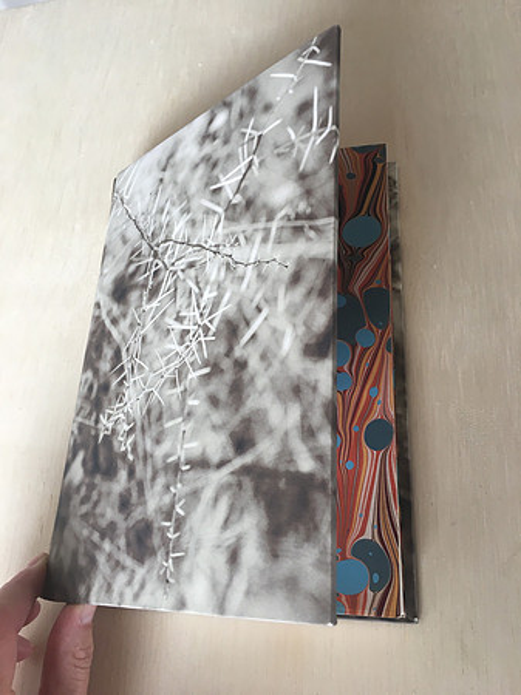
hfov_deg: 48.2
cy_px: 348
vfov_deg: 61.7
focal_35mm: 29
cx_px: 260
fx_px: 583
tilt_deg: -62.6
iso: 25
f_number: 2.2
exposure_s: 1/40
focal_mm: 4.15
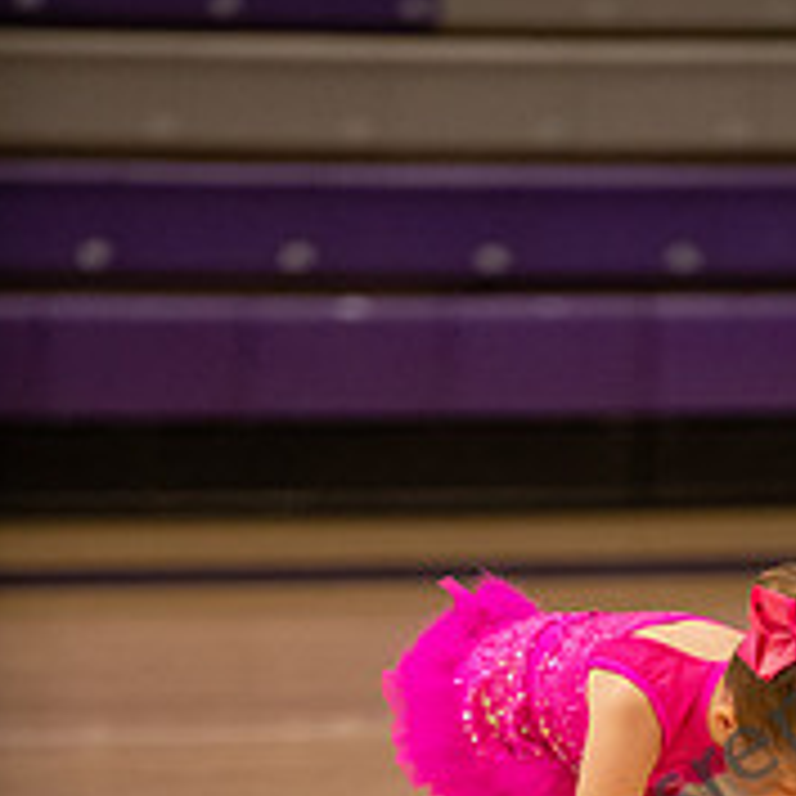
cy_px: 845
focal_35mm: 431
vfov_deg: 4.1
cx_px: 661
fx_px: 11213
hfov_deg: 4.1
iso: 3200
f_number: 2.8
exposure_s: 1/640
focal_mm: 200
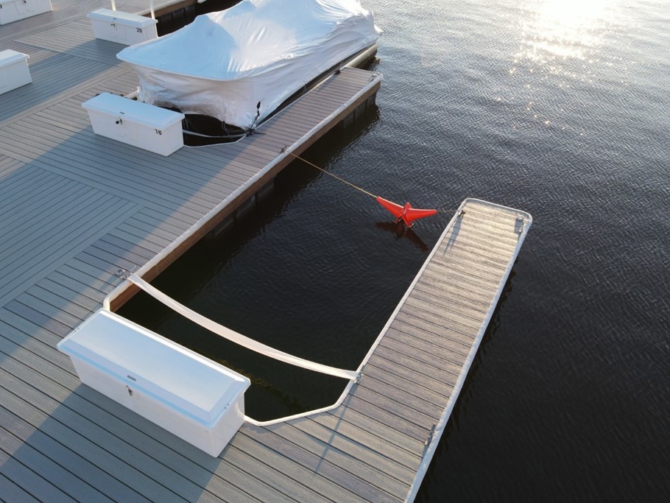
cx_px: 314
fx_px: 523
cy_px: 239
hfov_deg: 65.2
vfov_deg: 51.4
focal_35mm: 27
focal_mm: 4.5
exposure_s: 1/90
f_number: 2.8
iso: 100
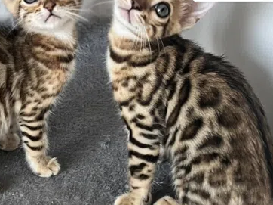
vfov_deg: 31.5
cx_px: 79
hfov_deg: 40.5
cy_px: 110
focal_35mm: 46
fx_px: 363
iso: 125
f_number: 1.5
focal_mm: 5.7
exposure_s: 1/67
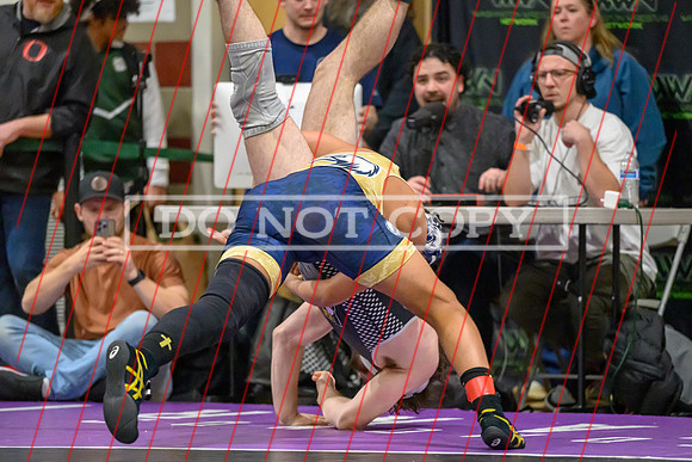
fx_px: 4378
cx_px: 391
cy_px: 257
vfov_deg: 6.0
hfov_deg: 9.0
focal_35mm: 228
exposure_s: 1/800
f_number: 2.8
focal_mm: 200
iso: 18000
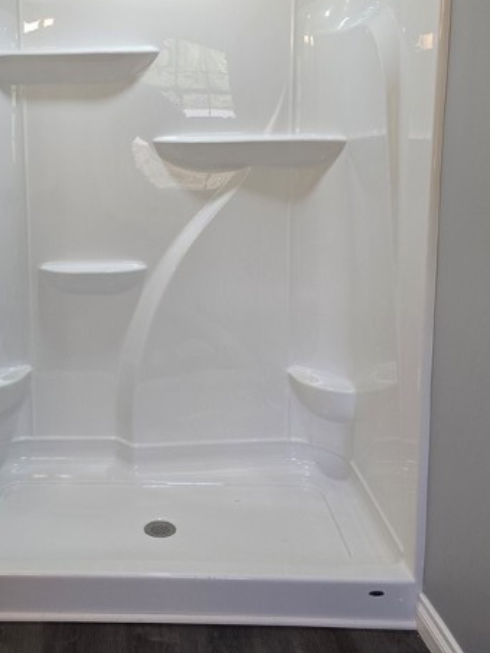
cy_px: 212
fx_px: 736
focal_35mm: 39
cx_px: 125
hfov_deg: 36.0
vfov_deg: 47.0
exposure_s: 1/120
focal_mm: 6.3
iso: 125
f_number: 1.7
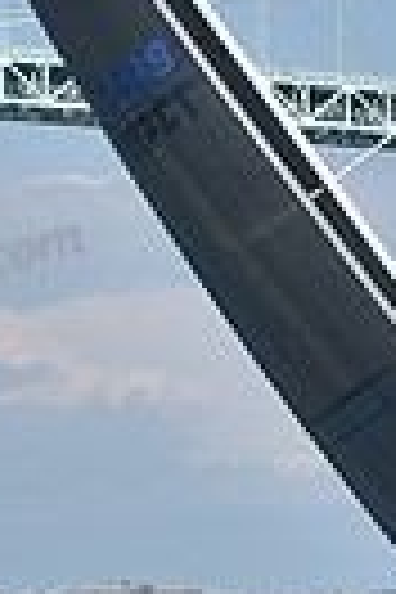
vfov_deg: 5.2
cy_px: 9
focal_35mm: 394
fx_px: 6500
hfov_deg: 3.5
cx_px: 317
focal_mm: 90
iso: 250
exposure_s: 1/1000
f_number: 5.6
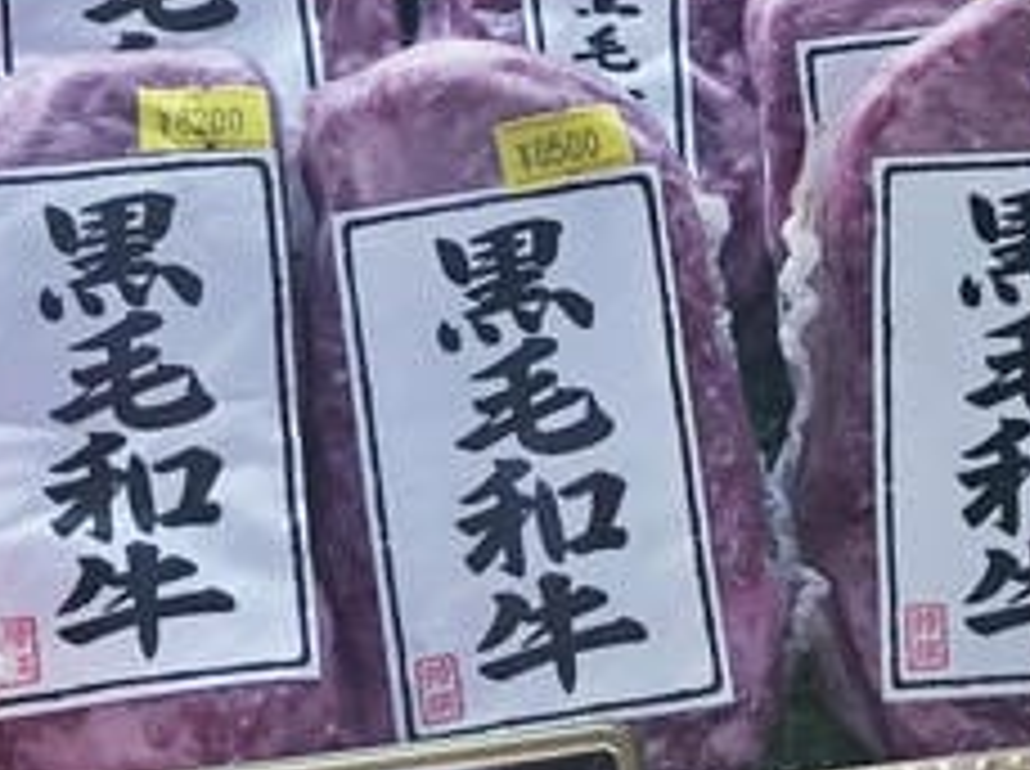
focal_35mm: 147
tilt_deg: -53.0
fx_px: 4367
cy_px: -131
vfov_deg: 9.9
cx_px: 1277
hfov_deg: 13.1
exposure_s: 1/120
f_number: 1.8
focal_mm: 3.99
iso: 50
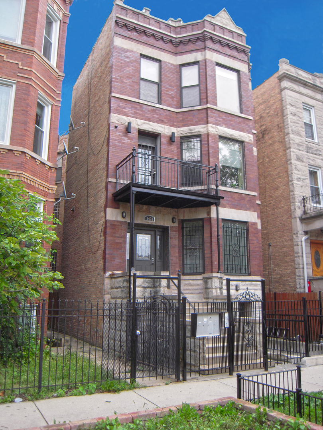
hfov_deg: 45.4
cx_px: 162
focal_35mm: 31
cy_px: 215
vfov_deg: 58.4
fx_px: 386
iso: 100
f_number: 2.8
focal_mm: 5.6
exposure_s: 1/320
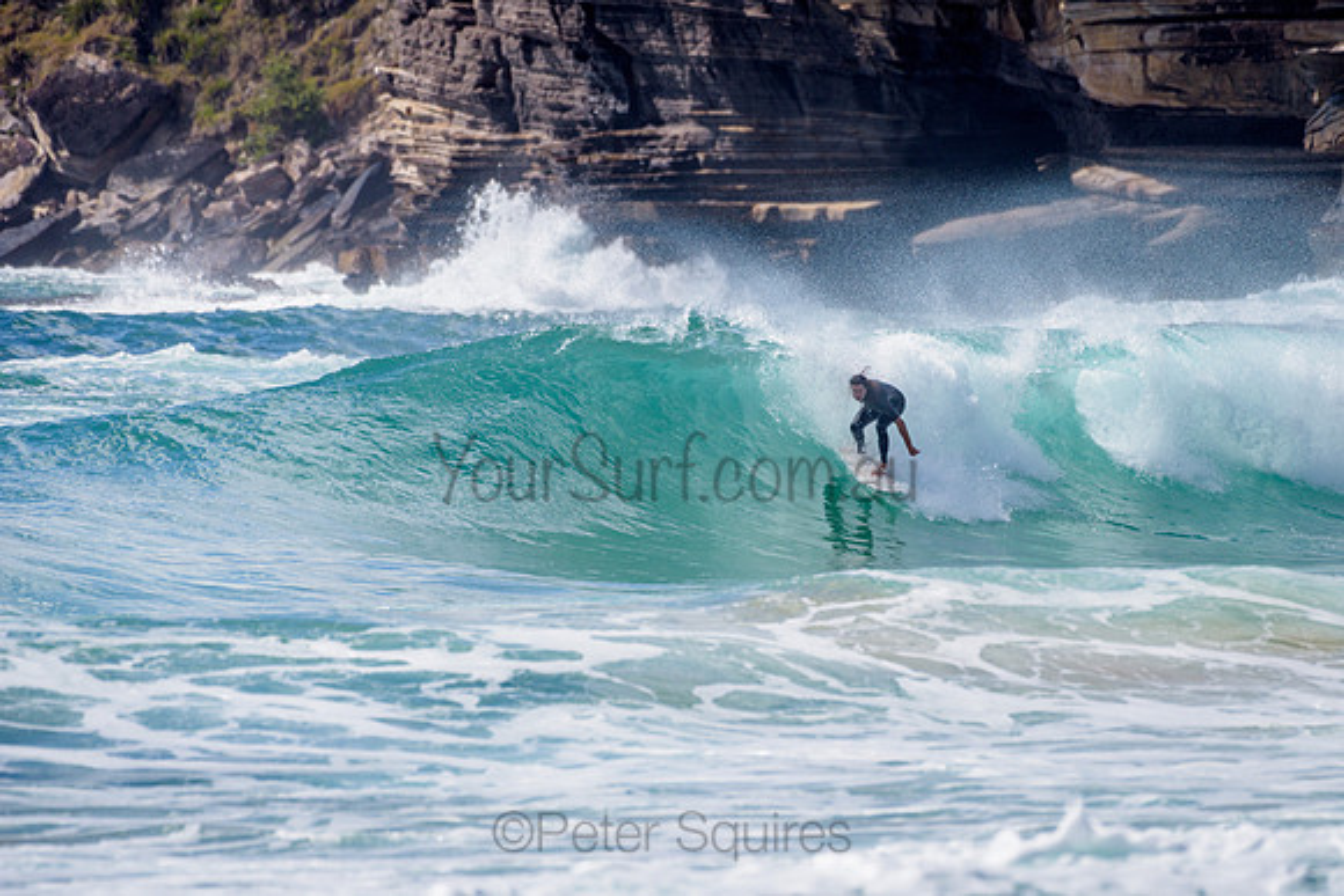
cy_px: 434
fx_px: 22894
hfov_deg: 3.4
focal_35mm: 613
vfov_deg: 2.2
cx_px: 824
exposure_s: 1/2000
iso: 100
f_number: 5.6
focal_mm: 500
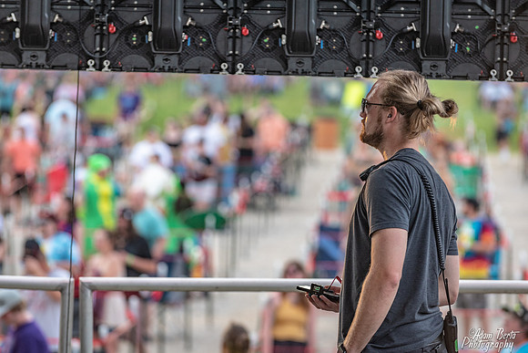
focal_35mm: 200
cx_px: 264
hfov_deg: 10.3
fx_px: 2934
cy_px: 176
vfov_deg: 6.9
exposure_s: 1/250
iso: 500
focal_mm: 200
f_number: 4
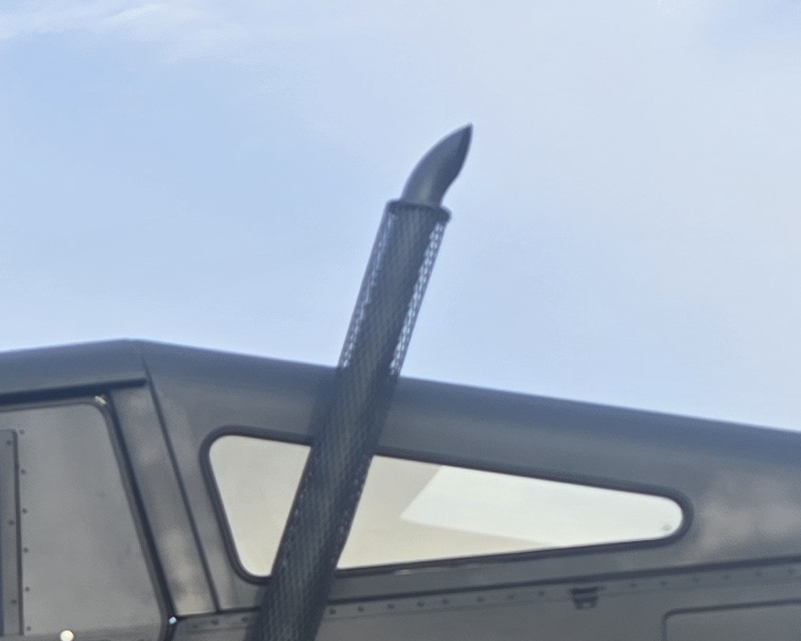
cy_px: 1205
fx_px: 2821
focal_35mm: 119
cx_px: -756
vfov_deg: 11.8
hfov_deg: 13.9
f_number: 1.7
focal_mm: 6.3
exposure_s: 1/269
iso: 12
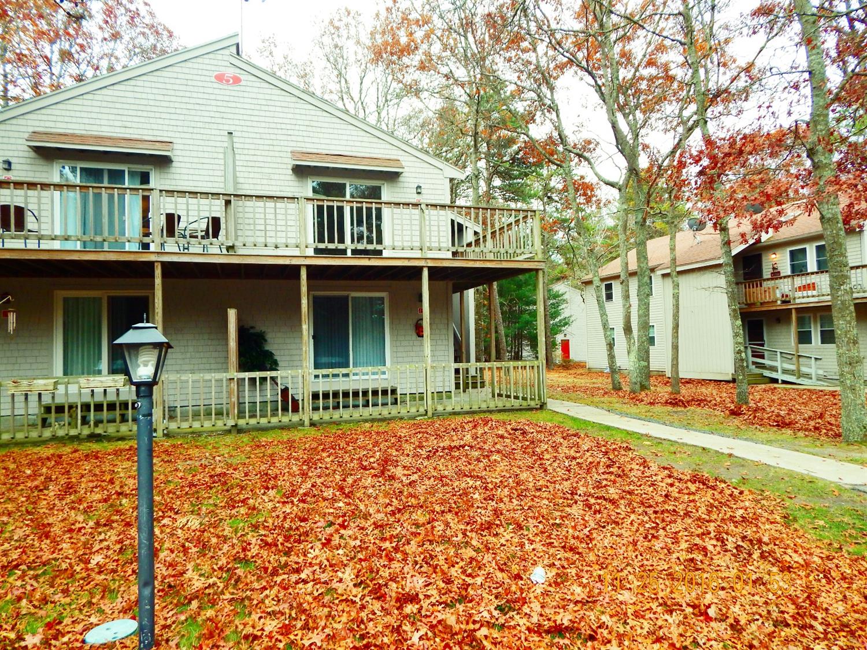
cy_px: 325
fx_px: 551
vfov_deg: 61.1
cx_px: 434
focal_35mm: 22
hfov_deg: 76.4
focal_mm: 4
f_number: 3
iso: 125
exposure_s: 1/100
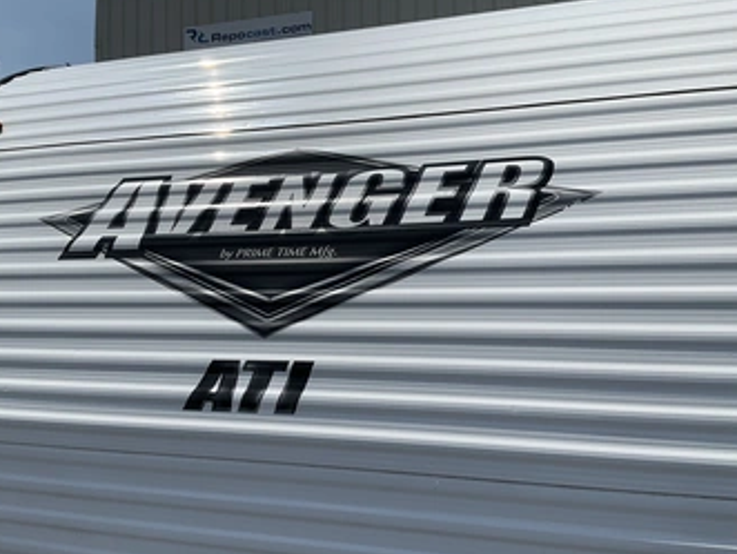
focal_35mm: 35
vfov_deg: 40.8
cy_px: 283
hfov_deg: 52.6
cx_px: 358
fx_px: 746
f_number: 1.8
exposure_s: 1/4785
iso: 25
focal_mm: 3
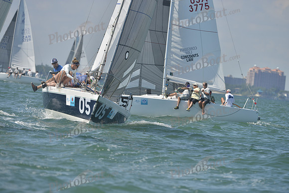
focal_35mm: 340
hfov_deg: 6.1
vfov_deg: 4.0
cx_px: 144
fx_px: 2730
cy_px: 96
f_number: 7.1
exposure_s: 1/1000
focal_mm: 340
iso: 200
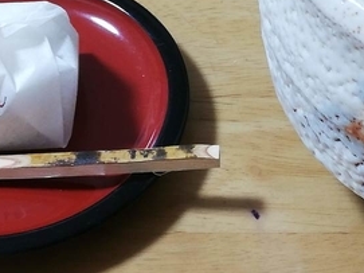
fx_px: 1209
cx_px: 214
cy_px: 13
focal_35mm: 115
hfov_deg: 17.1
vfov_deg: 12.7
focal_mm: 3.81
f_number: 2.2
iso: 400
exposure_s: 1/24
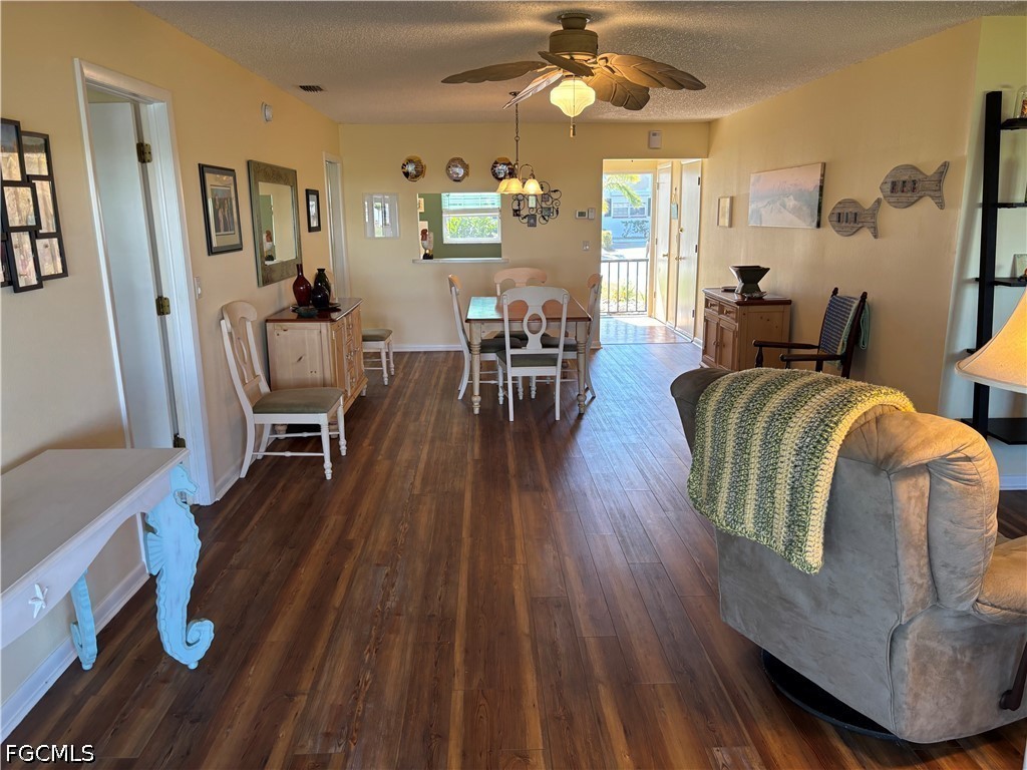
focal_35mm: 26
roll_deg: -0.3
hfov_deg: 67.3
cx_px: 514
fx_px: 771
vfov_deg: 53.1
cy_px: 385
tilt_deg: -14.0
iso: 100
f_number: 1.6
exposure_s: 1/120
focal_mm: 5.96
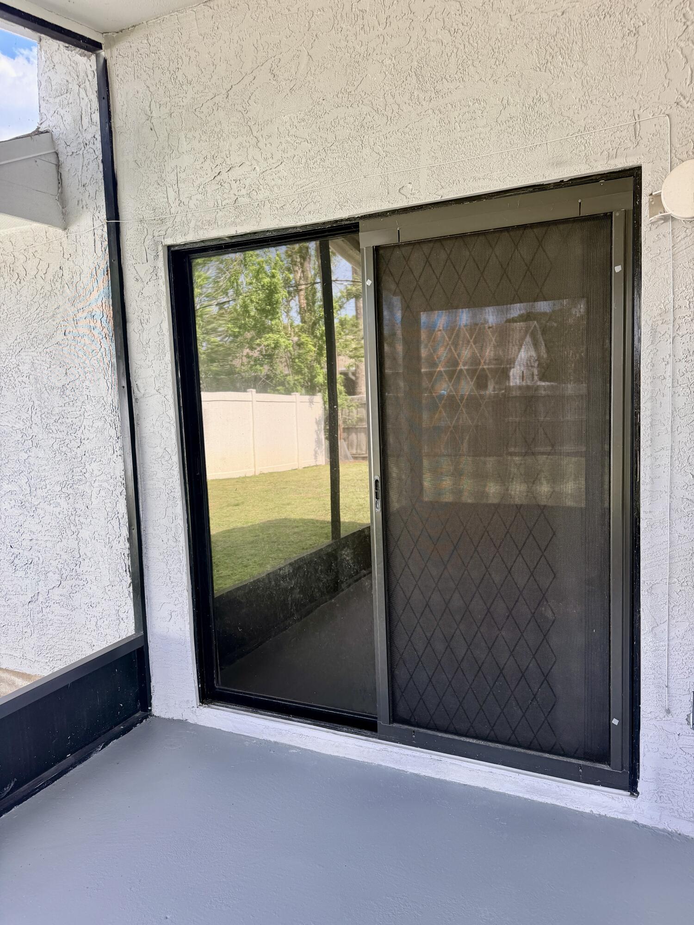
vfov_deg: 71.6
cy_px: 462
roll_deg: +1.4
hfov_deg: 56.8
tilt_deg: -6.1
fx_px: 642
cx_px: 347
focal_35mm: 24
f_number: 1.78
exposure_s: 1/374
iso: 80
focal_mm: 6.76
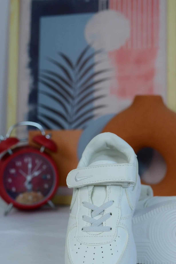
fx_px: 528
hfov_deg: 18.9
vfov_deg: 28.0
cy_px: 153
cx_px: 113
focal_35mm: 72
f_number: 3.2
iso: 250
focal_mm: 35
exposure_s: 1/200
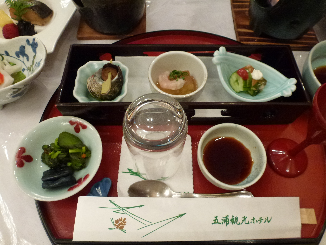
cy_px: 122
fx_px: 226
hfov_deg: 71.6
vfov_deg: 56.8
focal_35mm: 24
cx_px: 163
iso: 400
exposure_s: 1/50
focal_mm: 4.3
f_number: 3.3
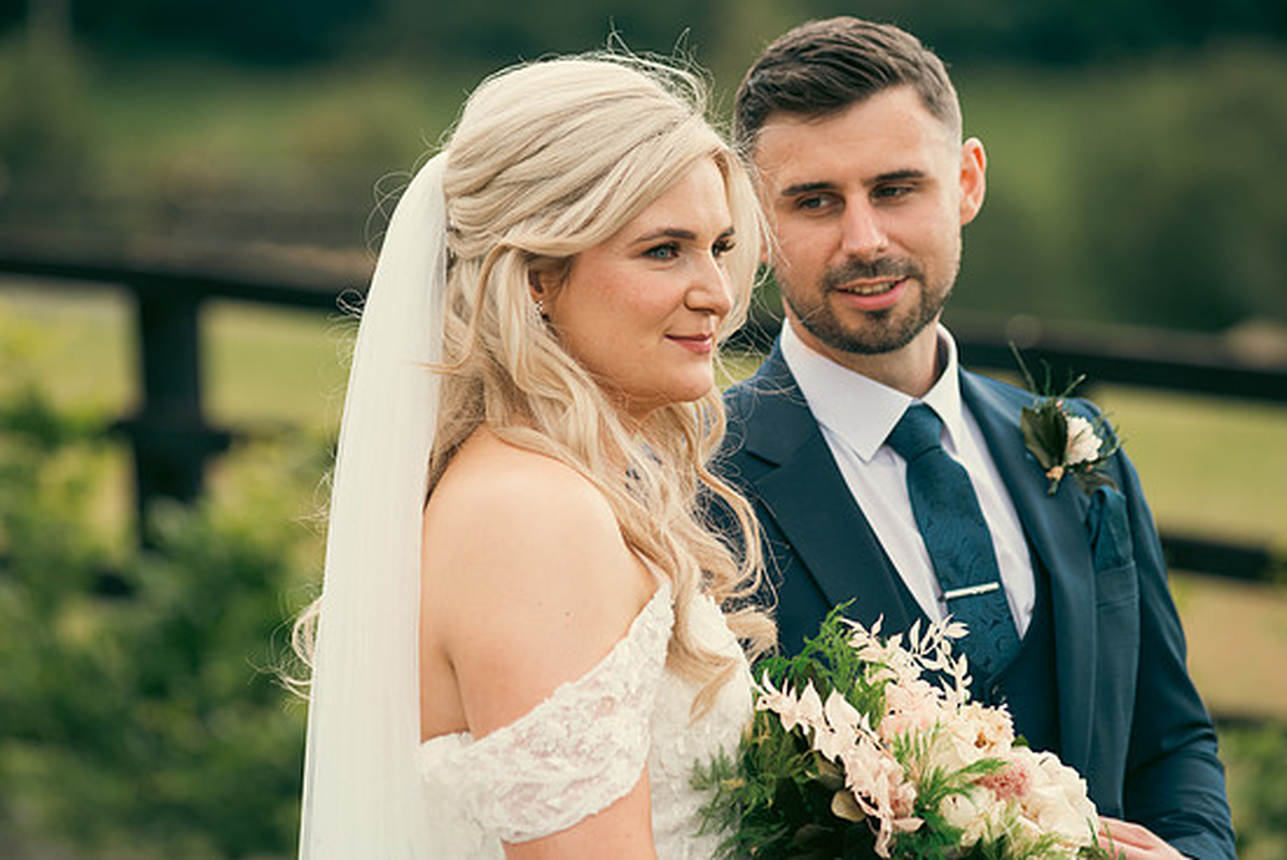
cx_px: 640
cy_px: 410
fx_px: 6402
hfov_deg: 11.5
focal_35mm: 179
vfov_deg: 7.7
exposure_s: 1/320
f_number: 3.5
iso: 125
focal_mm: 170
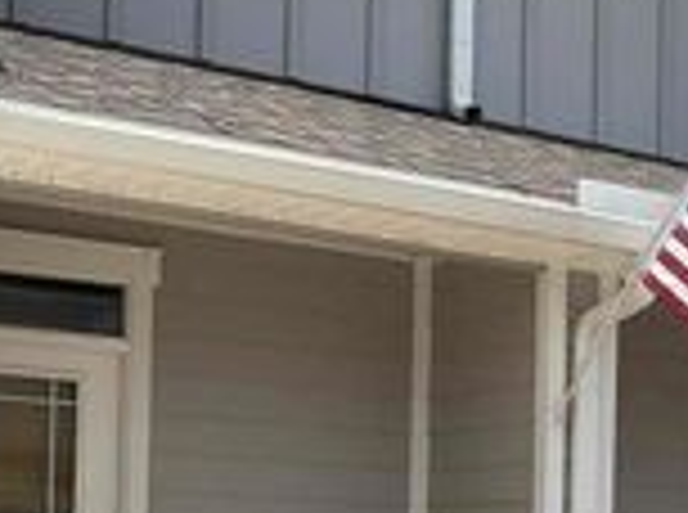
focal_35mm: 95
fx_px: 1884
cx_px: 967
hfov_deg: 18.7
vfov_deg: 15.0
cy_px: 596
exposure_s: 1/2801
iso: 16
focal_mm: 3
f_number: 1.8
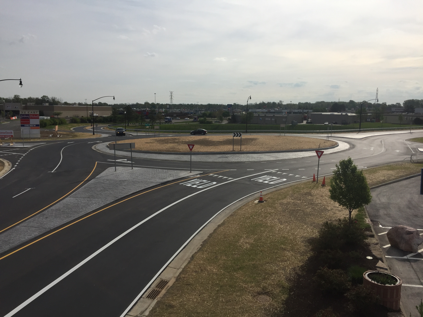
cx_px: 212
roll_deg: -0.8
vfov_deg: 48.2
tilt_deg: -8.6
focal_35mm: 29
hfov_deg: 61.7
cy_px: 158
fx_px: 354
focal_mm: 4.15
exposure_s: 1/4950
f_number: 2.2
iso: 32
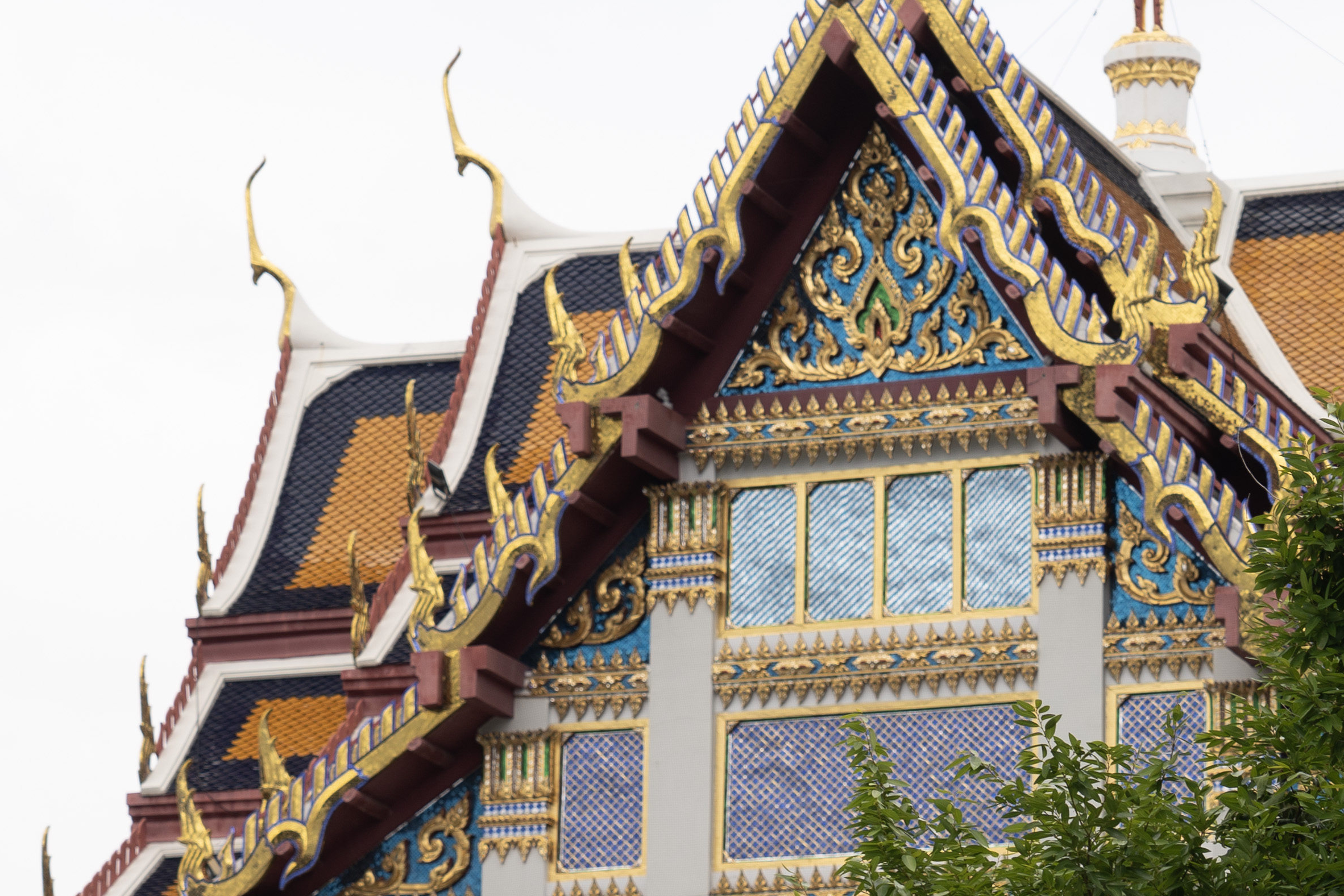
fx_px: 7391
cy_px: 803
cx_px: 763
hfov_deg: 10.4
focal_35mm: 198
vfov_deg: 6.9
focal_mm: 78
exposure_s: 1/125
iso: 100
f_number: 5
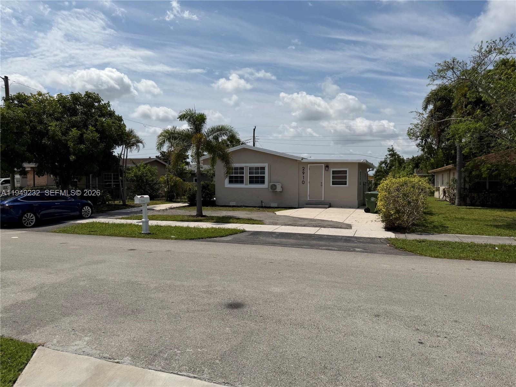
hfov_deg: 71.6
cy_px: 194
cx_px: 258
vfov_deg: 56.8
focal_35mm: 24
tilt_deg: -2.1
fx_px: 358
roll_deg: +0.4
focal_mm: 6.76
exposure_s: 1/11905
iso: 80
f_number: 1.78
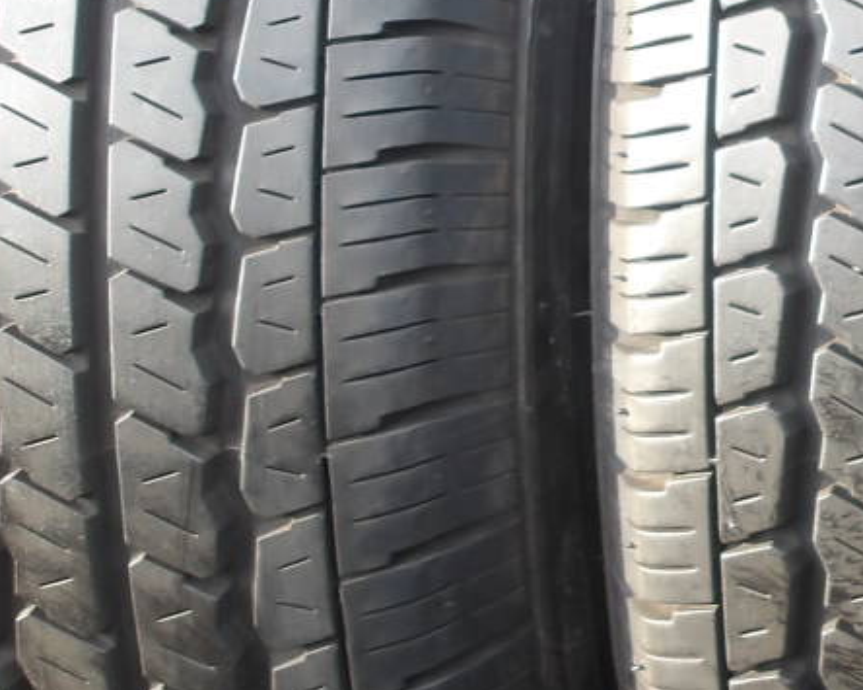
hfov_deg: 17.9
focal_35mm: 95
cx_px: 1318
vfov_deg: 16.0
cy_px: 111
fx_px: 2426
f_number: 3
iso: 100
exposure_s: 1/39
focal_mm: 4.9
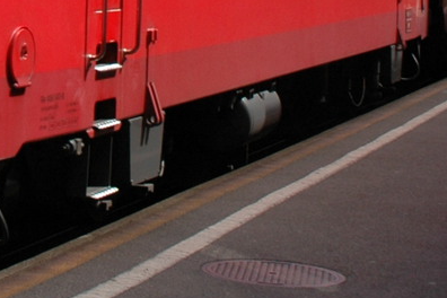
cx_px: -140
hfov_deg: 12.4
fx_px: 1987
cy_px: -212
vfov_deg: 8.3
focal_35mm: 160
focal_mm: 22
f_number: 9
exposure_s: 1/320
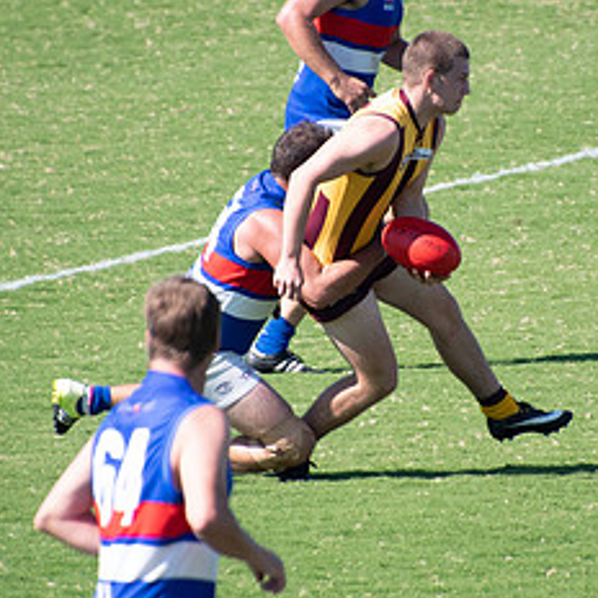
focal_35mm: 1277
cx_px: 394
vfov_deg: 1.4
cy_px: 264
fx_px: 24959
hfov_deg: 1.4
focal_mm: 400
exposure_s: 1/1250
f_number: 6.3
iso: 640
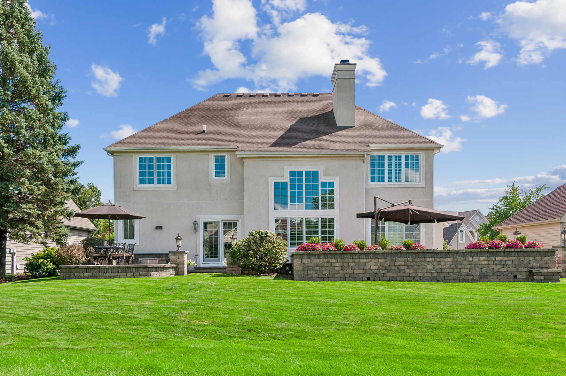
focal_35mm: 28
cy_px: 188
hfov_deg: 64.6
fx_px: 448
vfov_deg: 45.6
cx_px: 283
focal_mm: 19
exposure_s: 1/640
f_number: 8
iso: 400
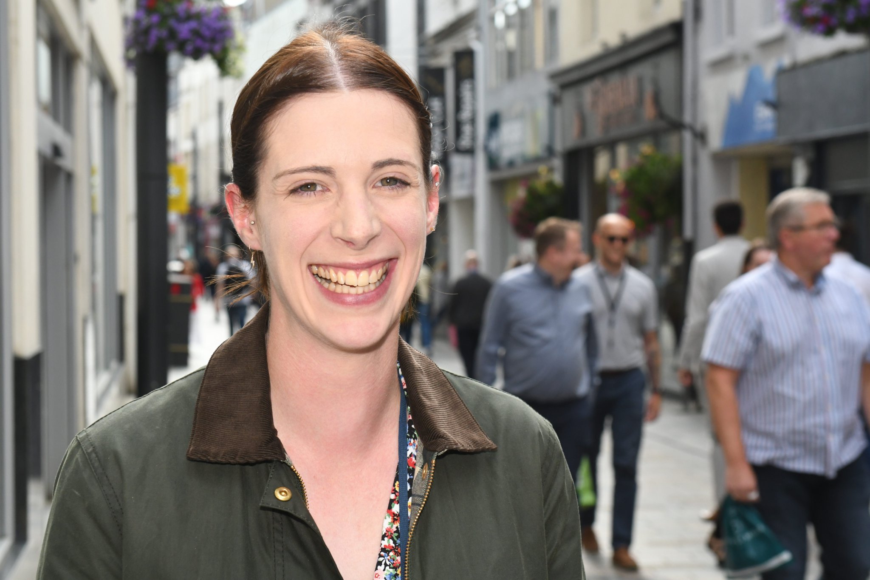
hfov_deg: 23.4
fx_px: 2102
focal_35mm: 87
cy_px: 290
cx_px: 435
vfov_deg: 15.7
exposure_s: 1/640
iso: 1000
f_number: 5.6
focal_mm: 58
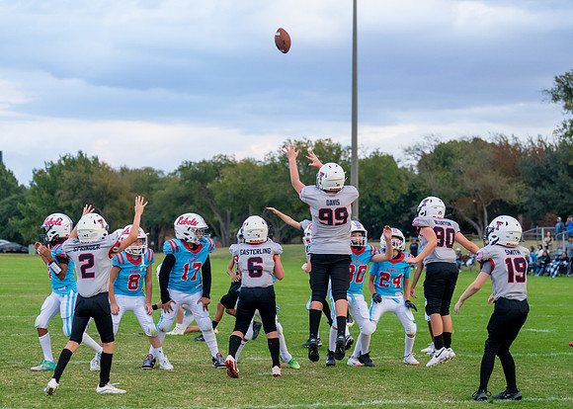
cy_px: 236
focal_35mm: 98
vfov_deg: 14.7
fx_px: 1590
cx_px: 207
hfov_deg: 20.4
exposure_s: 1/1250
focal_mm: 70
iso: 1250
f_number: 2.8
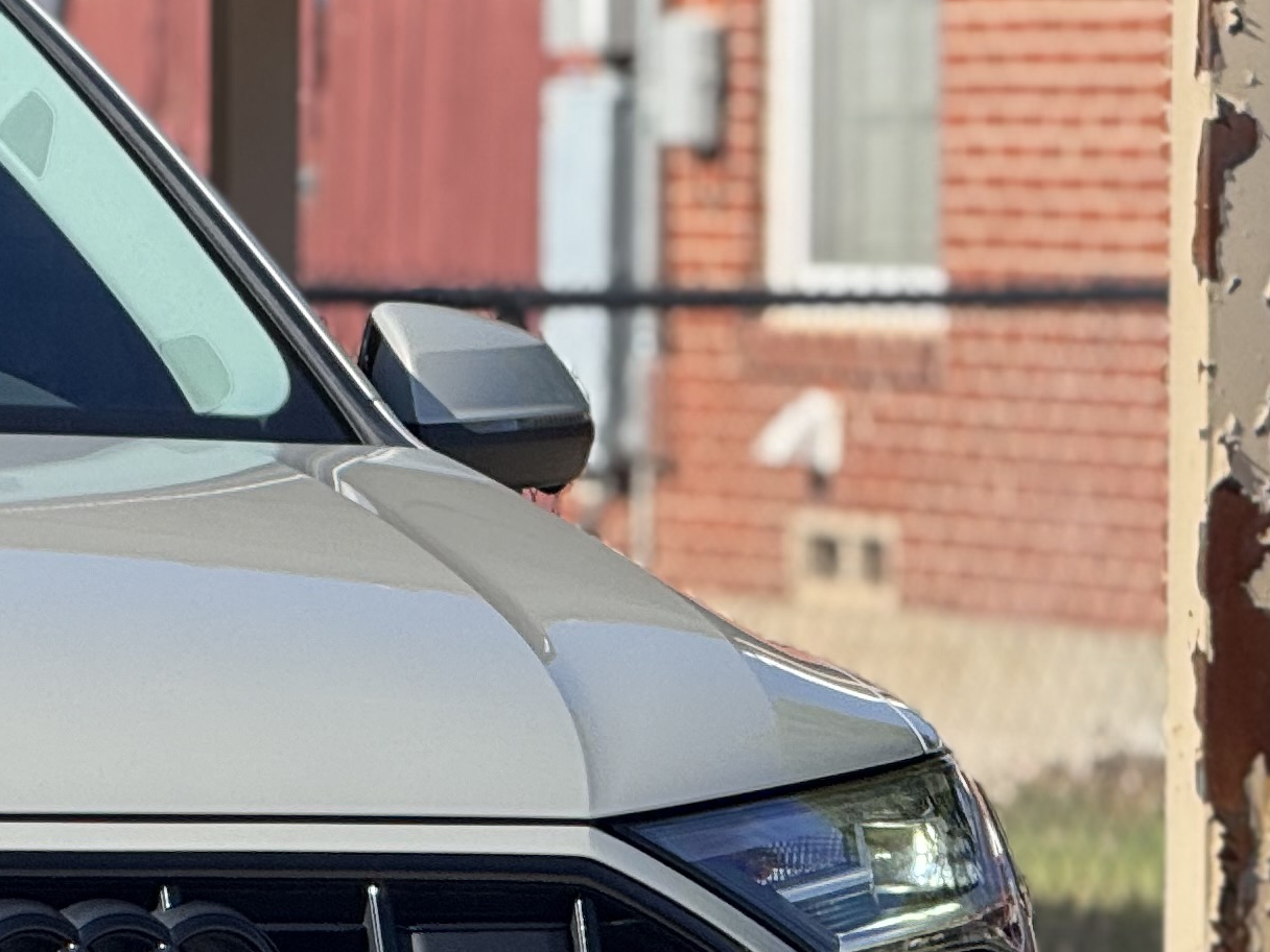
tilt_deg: -2.4
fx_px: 14602
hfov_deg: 4.9
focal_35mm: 398
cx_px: -697
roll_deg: +0.7
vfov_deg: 3.7
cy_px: 711
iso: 50
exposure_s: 1/977
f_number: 2.8
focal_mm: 15.66
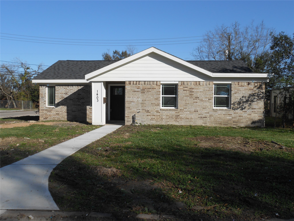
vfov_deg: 41.8
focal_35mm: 34
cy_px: 110
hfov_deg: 54.0
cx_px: 147
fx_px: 289
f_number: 3.9
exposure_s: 1/1000
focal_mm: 6
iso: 80
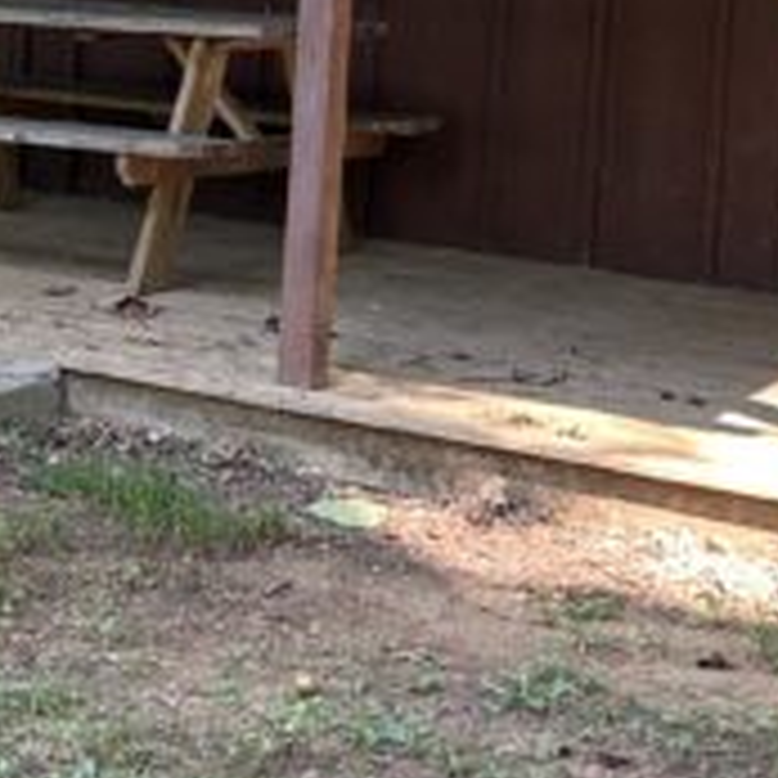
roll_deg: -3.1
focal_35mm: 102
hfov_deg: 17.1
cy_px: 58
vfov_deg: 16.8
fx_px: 2594
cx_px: 337
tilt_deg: -4.0
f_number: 1.5
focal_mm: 5.7
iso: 64
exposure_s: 1/121
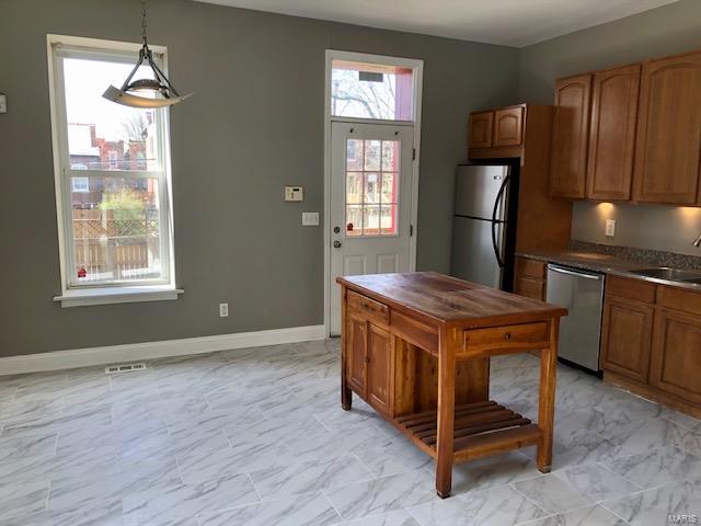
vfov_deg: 49.7
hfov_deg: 63.4
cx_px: 350
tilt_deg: -7.8
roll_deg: -0.4
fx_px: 567
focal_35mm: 28
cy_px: 263
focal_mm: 4
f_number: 1.8
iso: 50
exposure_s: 1/120
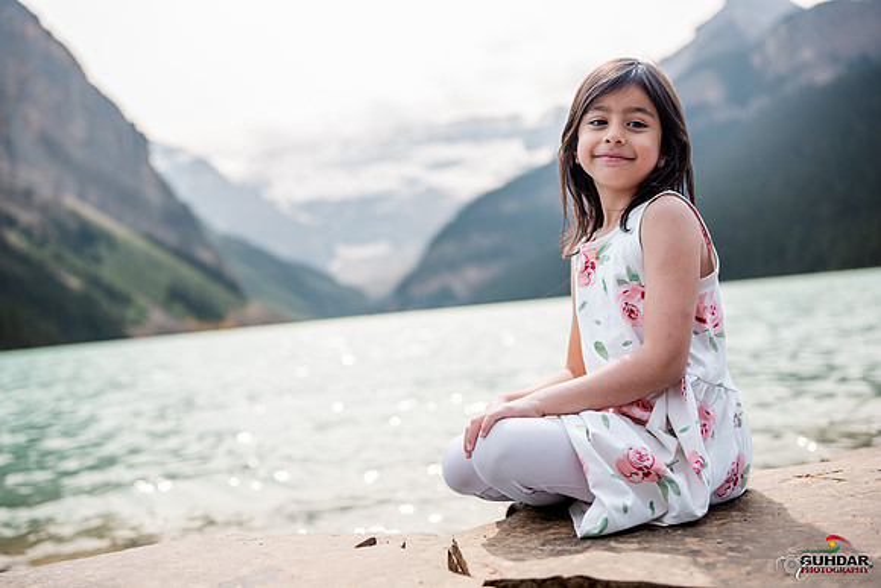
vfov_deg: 37.9
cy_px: 294
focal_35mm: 35
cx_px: 440
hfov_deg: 54.4
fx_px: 857
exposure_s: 1/4000
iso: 200
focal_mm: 35
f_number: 2
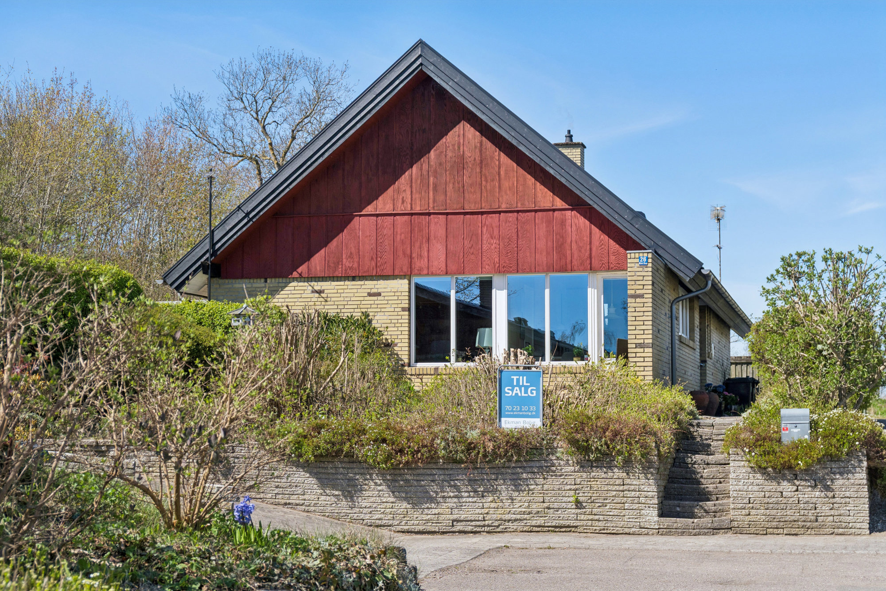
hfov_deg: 31.9
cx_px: 443
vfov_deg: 21.6
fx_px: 1550
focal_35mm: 63
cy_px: 296
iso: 200
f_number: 5.6
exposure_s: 1/1000
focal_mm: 42
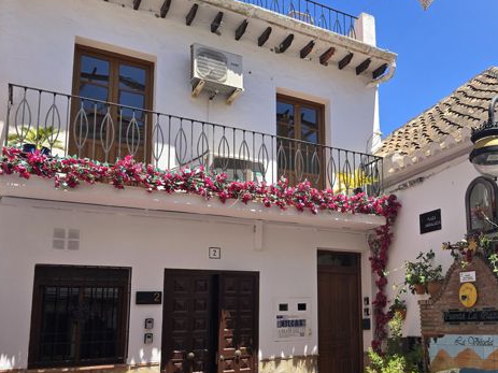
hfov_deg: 51.0
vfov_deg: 40.2
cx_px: 355
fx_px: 503
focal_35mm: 35
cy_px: 250
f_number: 1.7
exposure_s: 1/544
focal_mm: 6.3
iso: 12
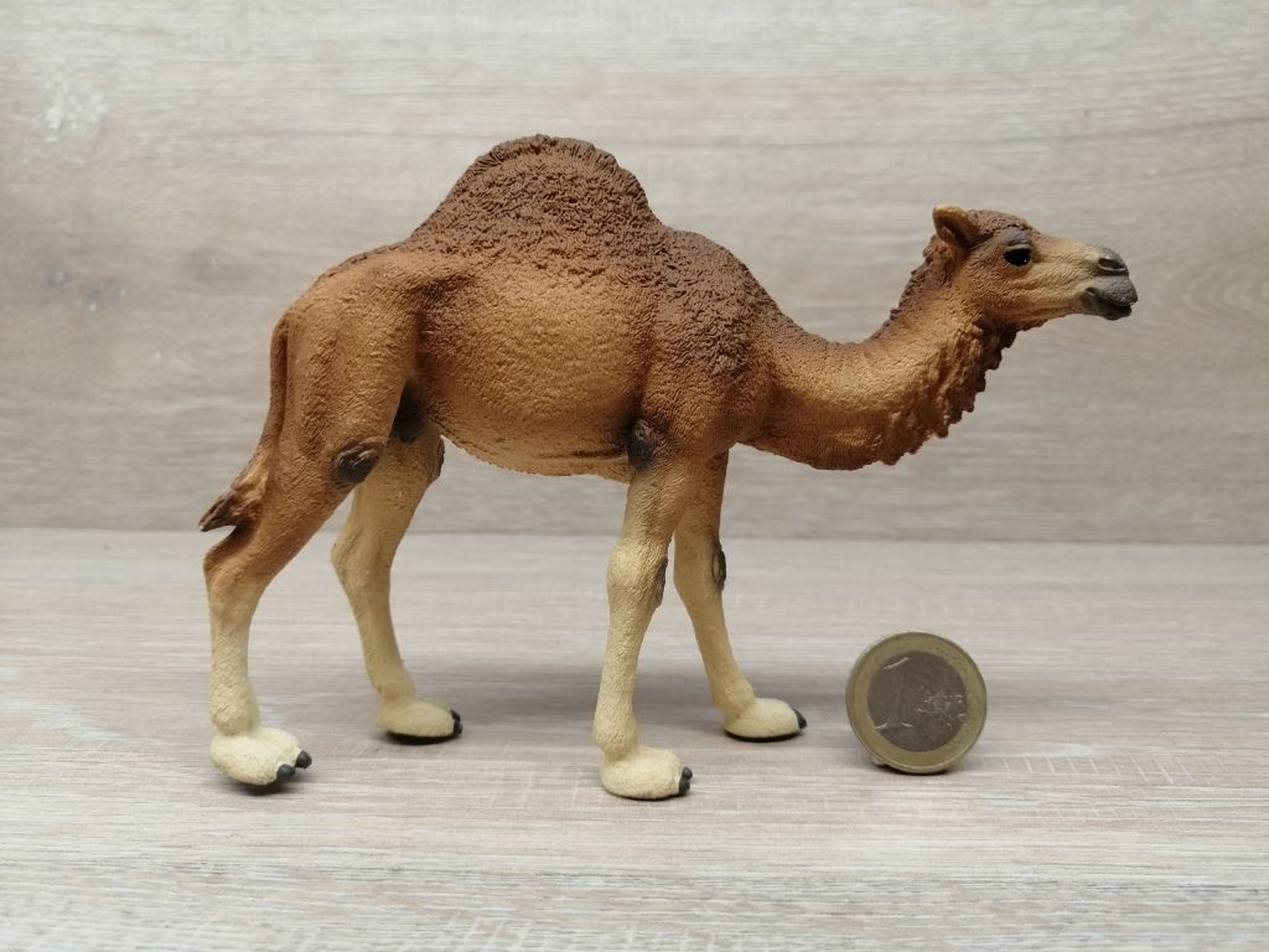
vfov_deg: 51.4
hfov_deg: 65.3
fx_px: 990
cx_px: 634
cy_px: 476
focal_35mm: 27
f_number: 1.8
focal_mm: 3.95
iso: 50
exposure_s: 1/60
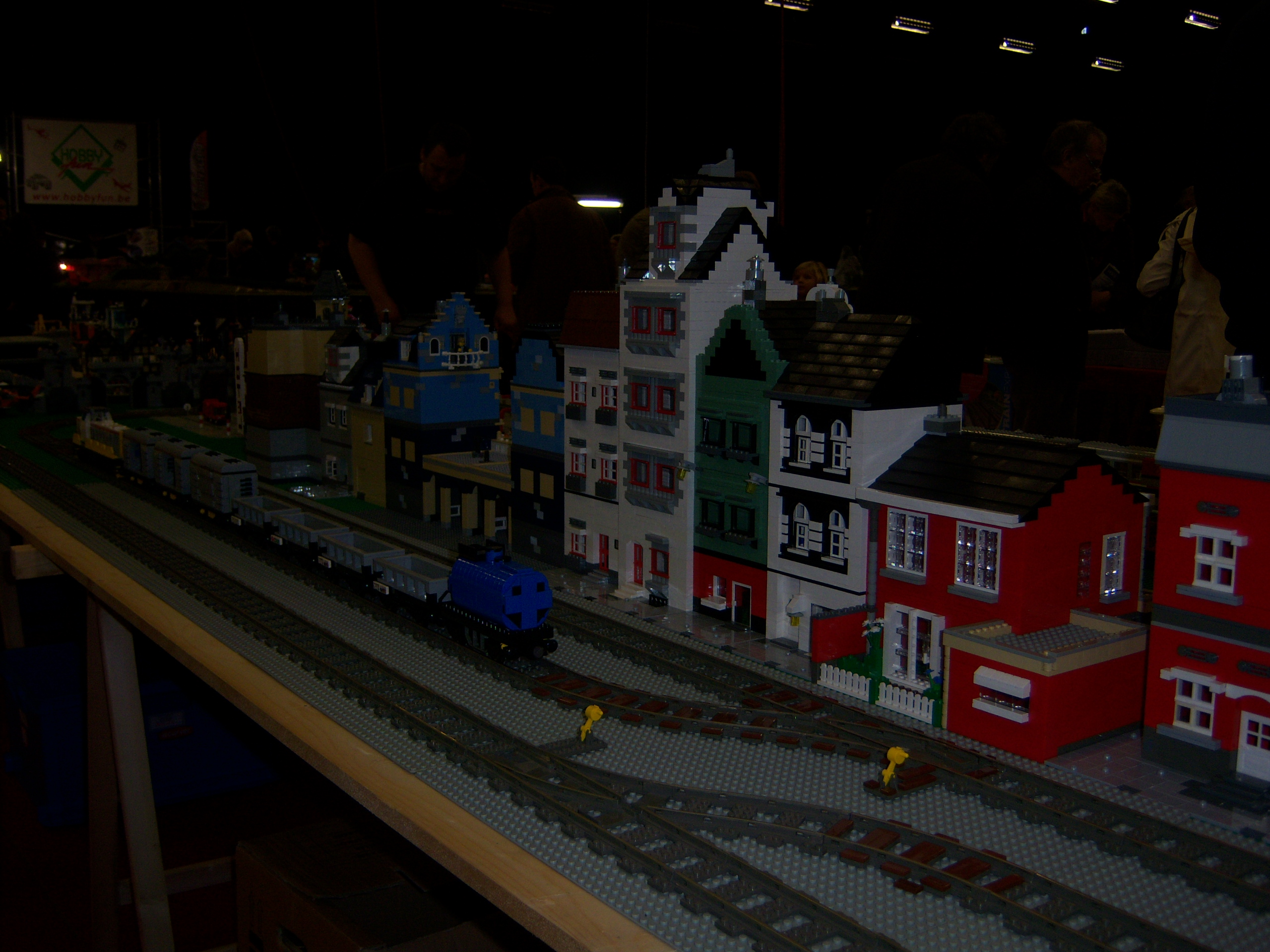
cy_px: 476
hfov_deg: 51.4
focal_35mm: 36
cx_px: 635
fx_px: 1321
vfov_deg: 39.7
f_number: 2.8
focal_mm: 7.5
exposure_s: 1/60
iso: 80
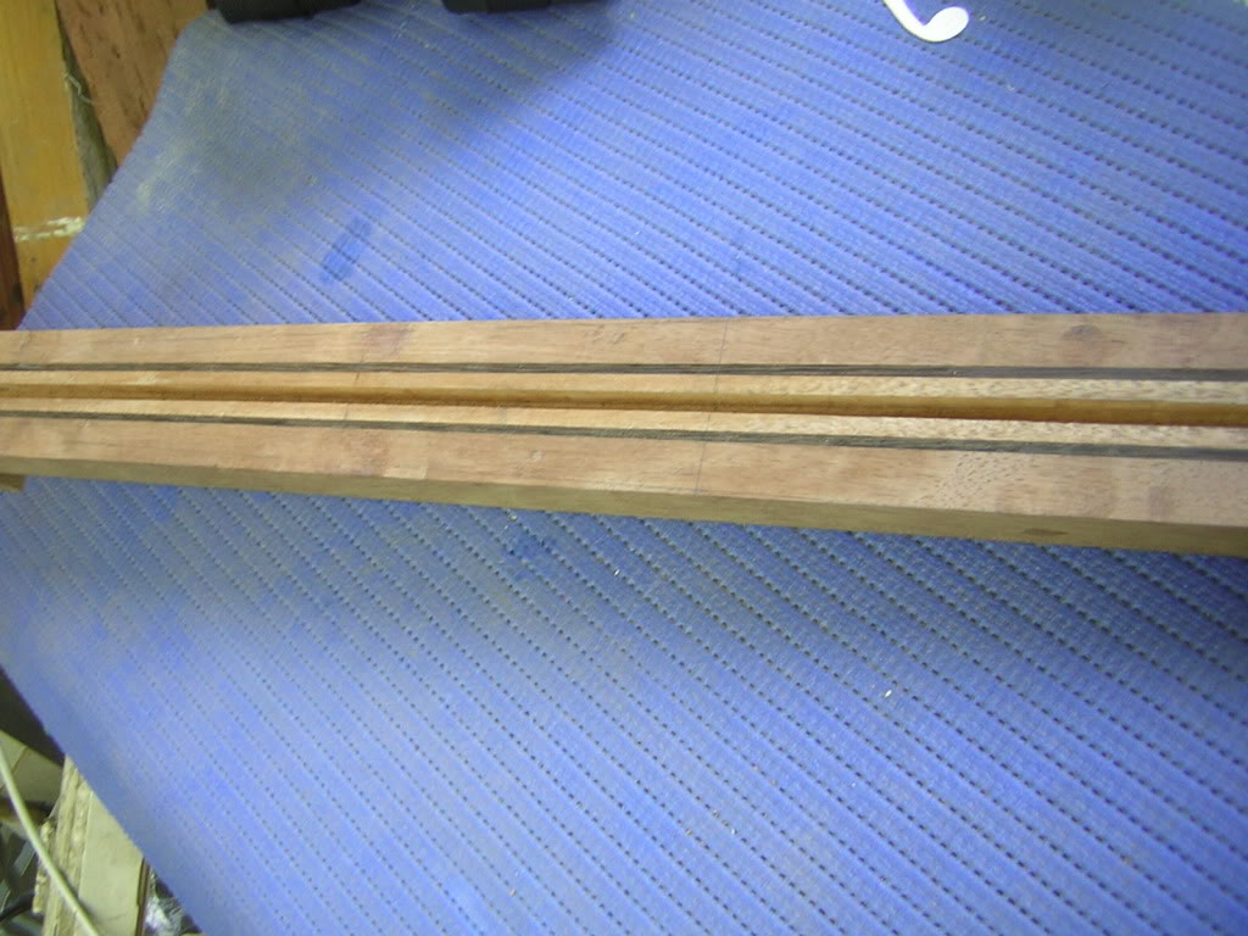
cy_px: 468
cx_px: 624
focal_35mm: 36
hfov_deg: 51.4
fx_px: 1298
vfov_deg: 39.7
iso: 50
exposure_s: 1/7
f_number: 2.6
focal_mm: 4.7
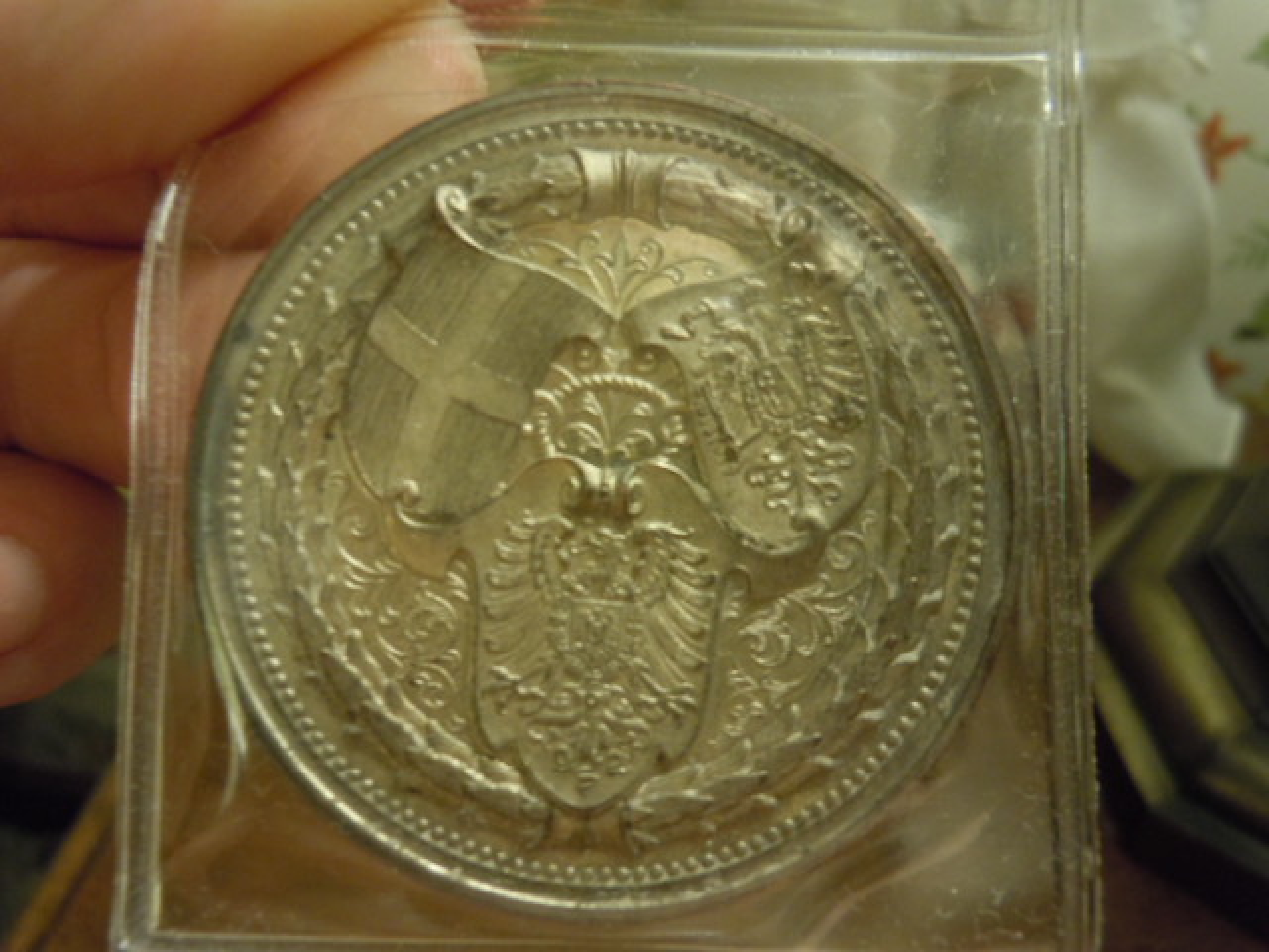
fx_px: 1026
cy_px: 476
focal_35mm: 28
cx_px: 634
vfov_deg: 49.7
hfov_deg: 63.4
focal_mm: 5
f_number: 3.7
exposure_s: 1/15
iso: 400
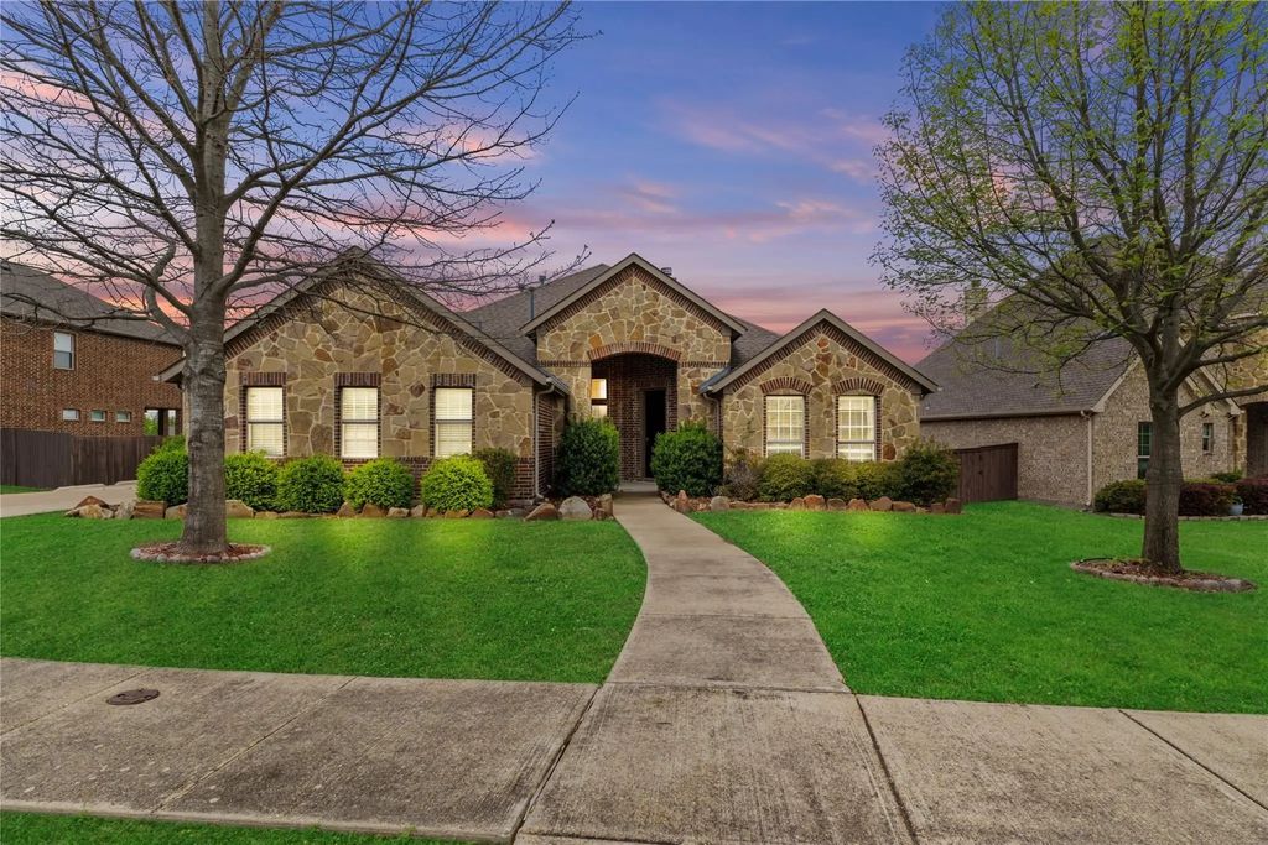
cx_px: 634
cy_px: 422
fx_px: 581
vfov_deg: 72.1
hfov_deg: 95.0
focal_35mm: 16
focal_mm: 11
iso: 100
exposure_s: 1/6
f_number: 8
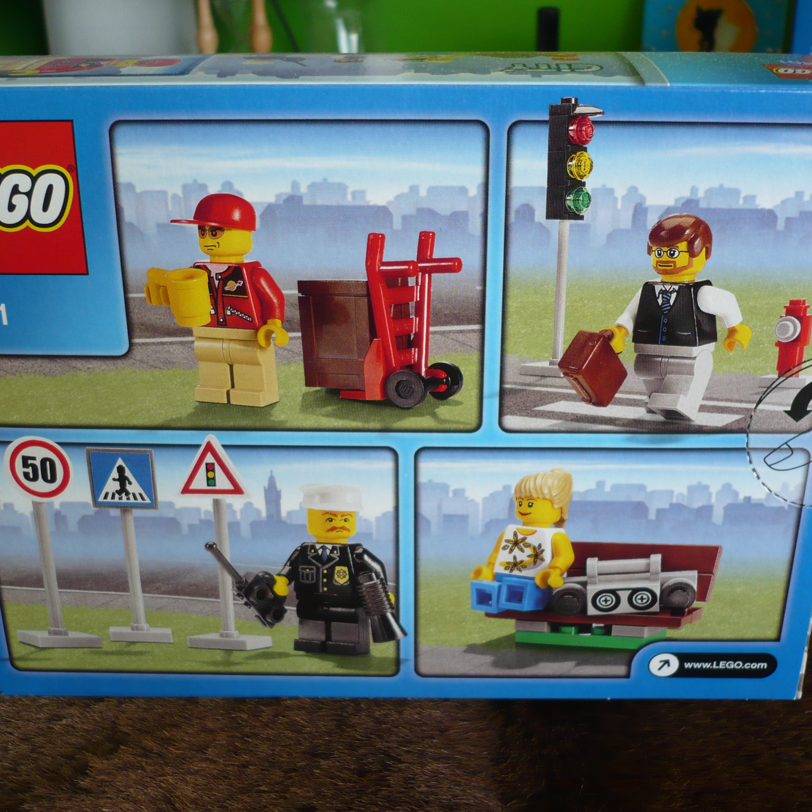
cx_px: 397
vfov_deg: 40.0
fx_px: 1115
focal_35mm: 42
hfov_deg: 40.0
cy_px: 407
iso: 100
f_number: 2.8
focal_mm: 5.8
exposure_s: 1/60
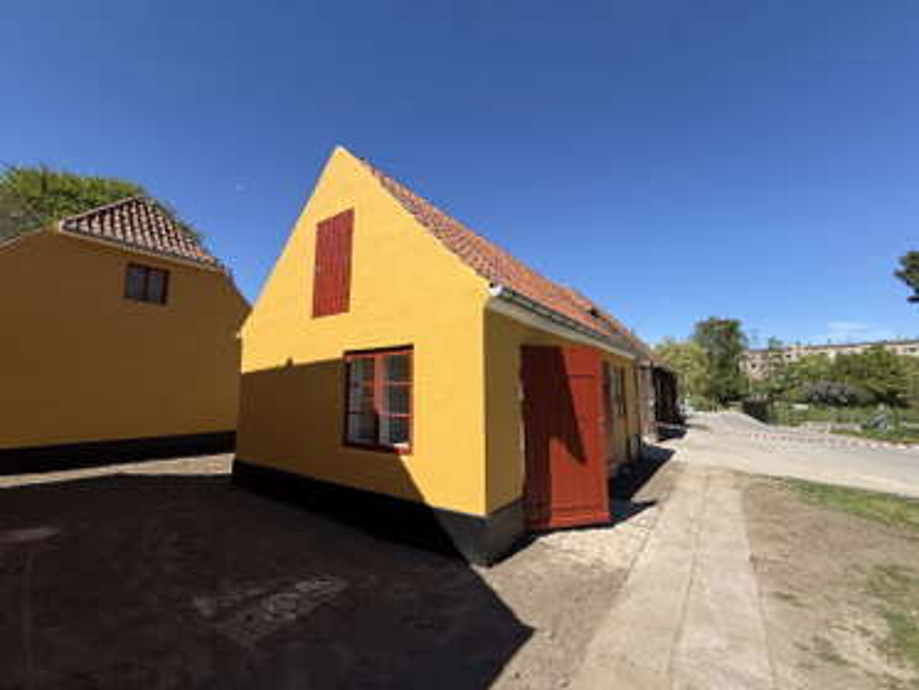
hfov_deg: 102.0
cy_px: 345
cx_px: 460
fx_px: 372
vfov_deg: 85.7
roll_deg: +0.3
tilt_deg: +7.3
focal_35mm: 14
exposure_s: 1/2165
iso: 50
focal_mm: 2.22
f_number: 2.2
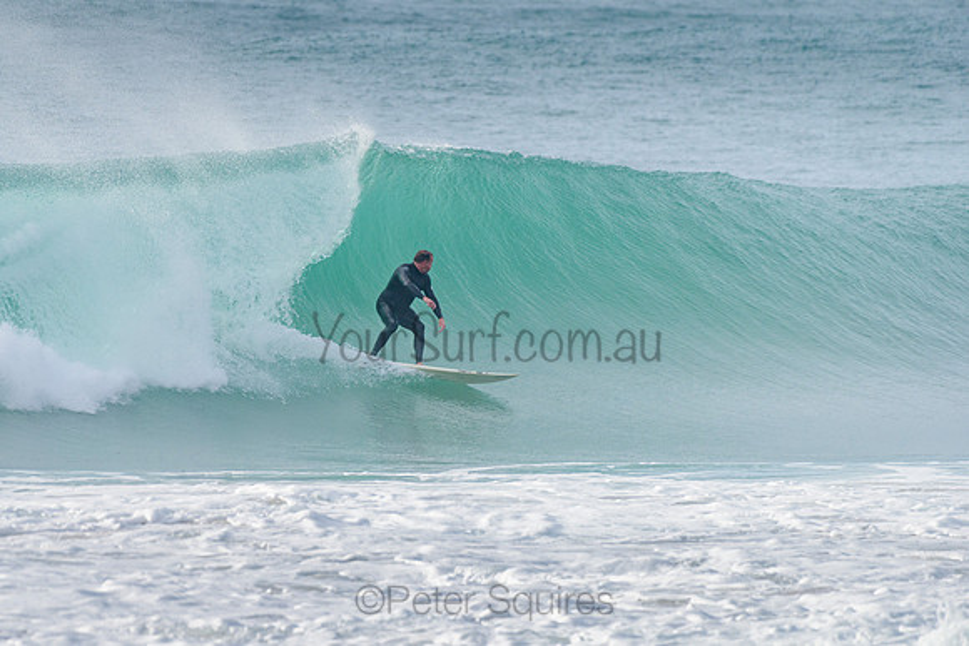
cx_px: 376
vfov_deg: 2.2
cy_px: 265
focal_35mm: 612
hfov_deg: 3.4
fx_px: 16484
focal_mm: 500
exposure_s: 1/2000
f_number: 5.6
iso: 360
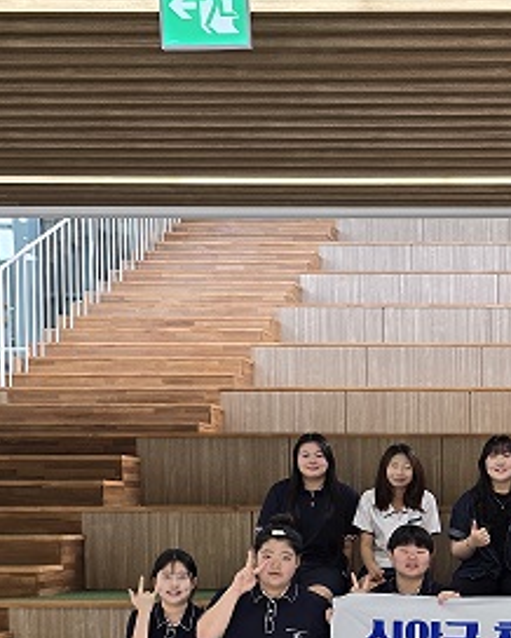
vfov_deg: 27.6
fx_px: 1246
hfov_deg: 21.8
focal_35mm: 66
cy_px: 575
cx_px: 581
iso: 100
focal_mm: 6.3
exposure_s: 1/120
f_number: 1.7
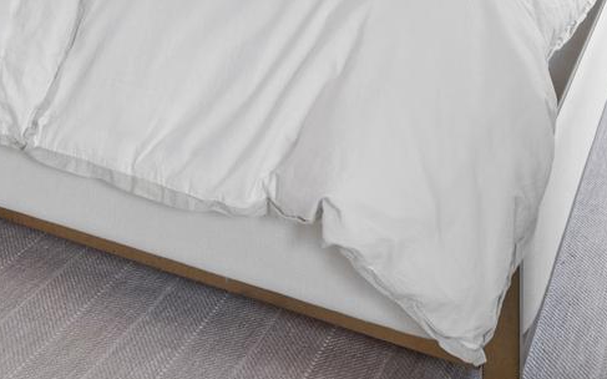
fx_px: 992
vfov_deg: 17.5
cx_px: 246
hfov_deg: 33.9
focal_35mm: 60
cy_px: -307
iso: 800
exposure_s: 1/10
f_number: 7.1
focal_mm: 14
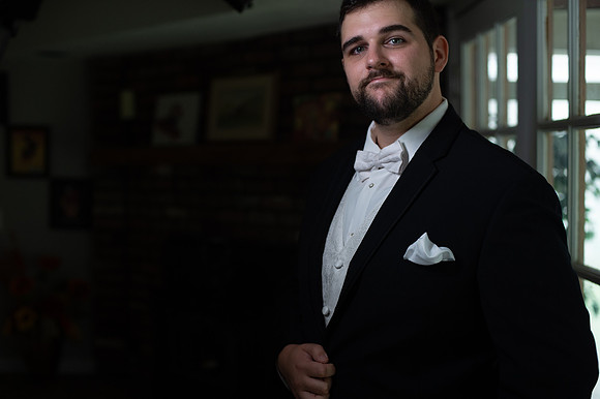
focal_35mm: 50
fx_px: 833
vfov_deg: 27.0
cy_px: 200
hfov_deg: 39.6
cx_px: 300
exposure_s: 1/400
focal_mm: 50
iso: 1000
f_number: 2.8
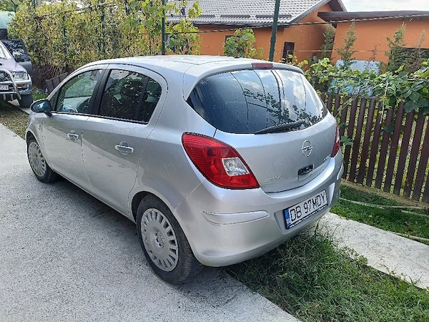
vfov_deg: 54.9
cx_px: 214
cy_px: 161
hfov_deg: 69.4
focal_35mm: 25
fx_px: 310
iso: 50
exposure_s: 1/192
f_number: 1.7
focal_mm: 4.7
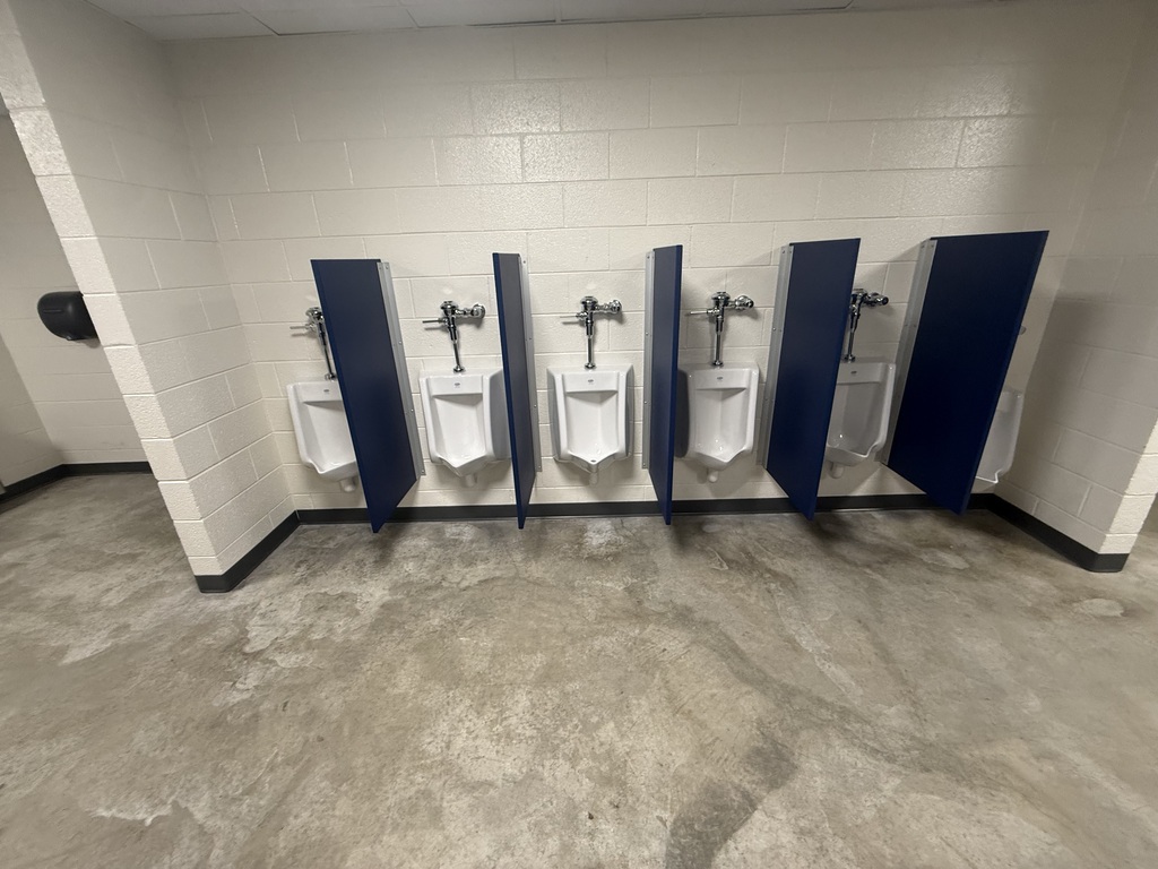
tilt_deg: -19.6
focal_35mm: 14
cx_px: 579
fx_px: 468
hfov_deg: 102.1
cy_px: 434
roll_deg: +1.4
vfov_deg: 85.7
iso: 250
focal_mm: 2.22
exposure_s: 1/60
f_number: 2.2
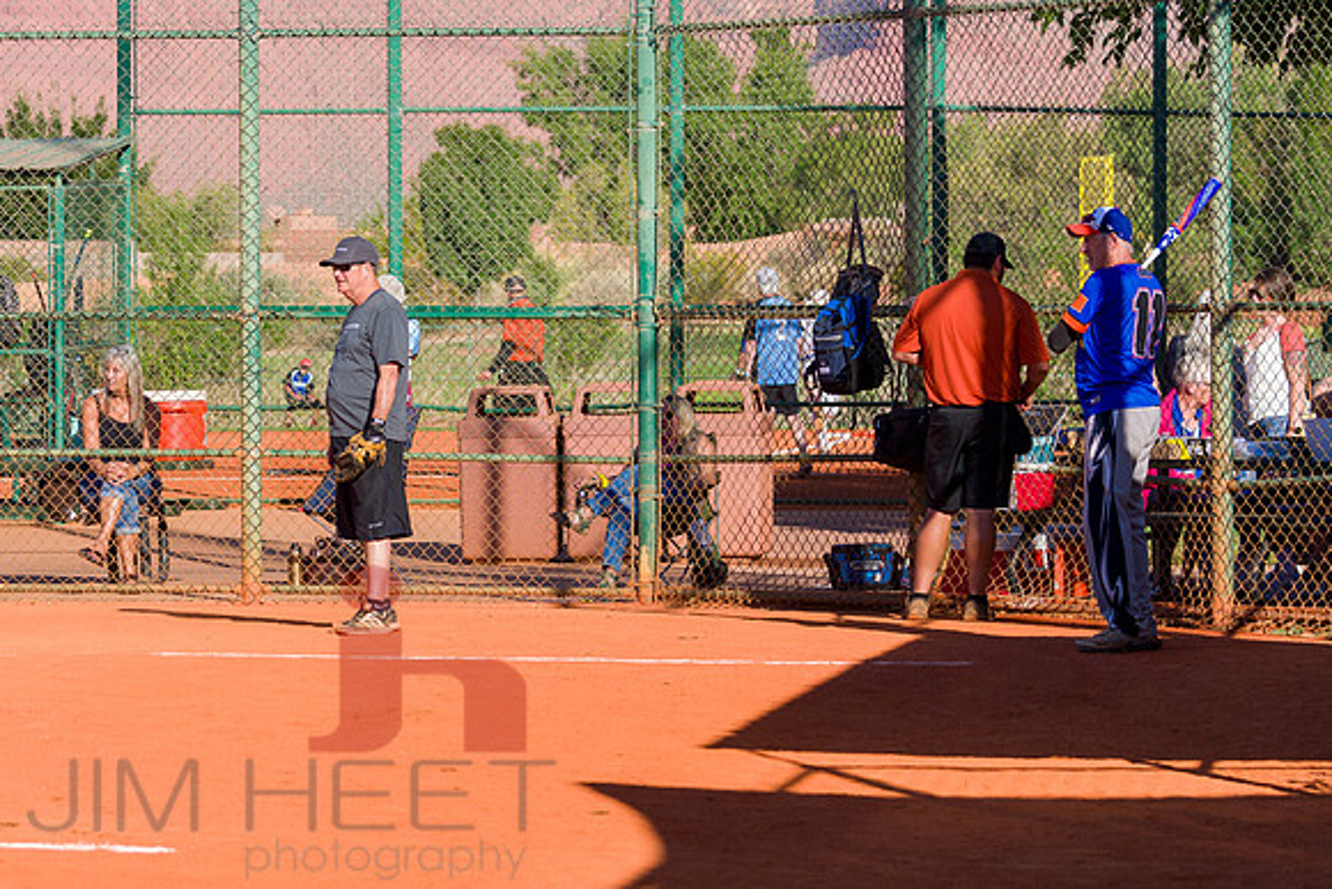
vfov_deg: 7.7
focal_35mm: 178
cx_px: 346
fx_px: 6583
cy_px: 438
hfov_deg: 11.5
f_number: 7.1
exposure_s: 1/1250
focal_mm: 116
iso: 400
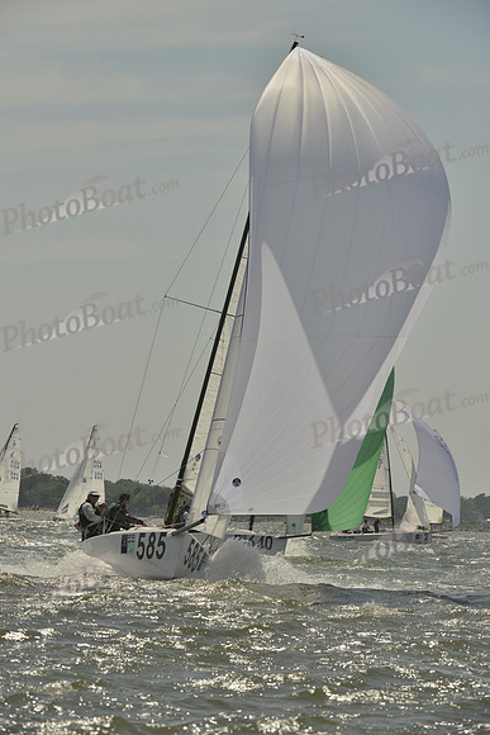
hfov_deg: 6.9
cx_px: 245
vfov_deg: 10.3
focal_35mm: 200
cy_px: 368
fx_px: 4081
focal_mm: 200
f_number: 11
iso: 280
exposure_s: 1/1600
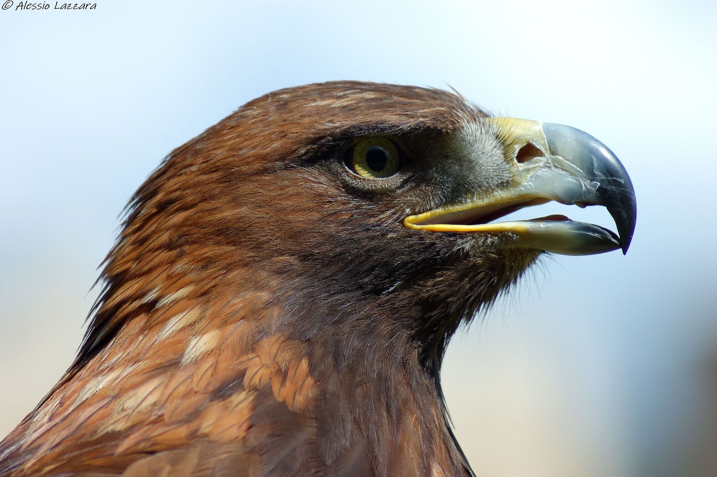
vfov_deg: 3.0
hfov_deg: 4.6
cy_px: 238
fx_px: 8955
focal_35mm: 450
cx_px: 358
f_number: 8
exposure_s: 1/400
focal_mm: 300
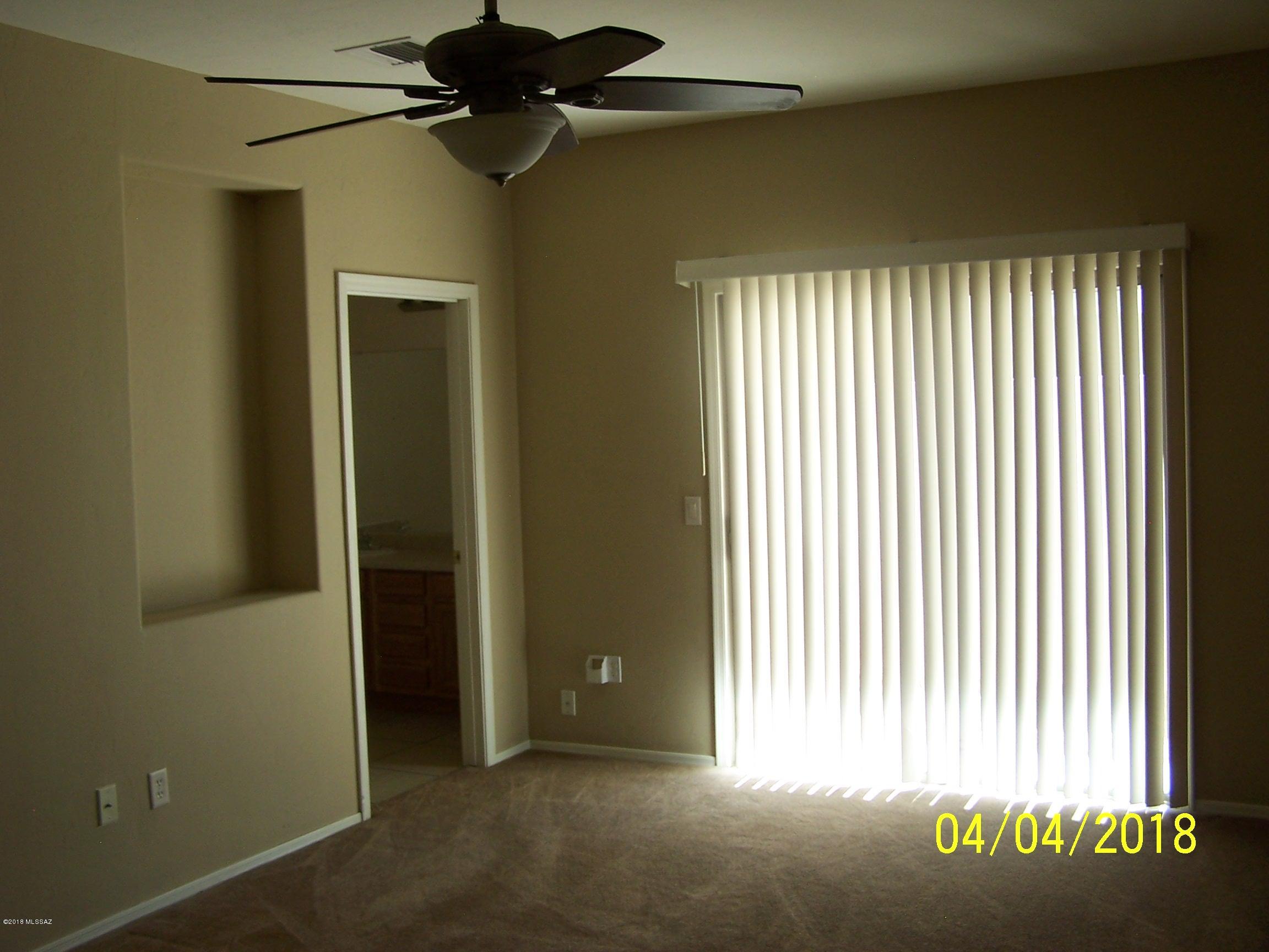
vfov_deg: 37.7
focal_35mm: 38
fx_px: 1393
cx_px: 634
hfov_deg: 49.0
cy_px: 476
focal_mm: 6.3
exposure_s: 1/60
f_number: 2.8
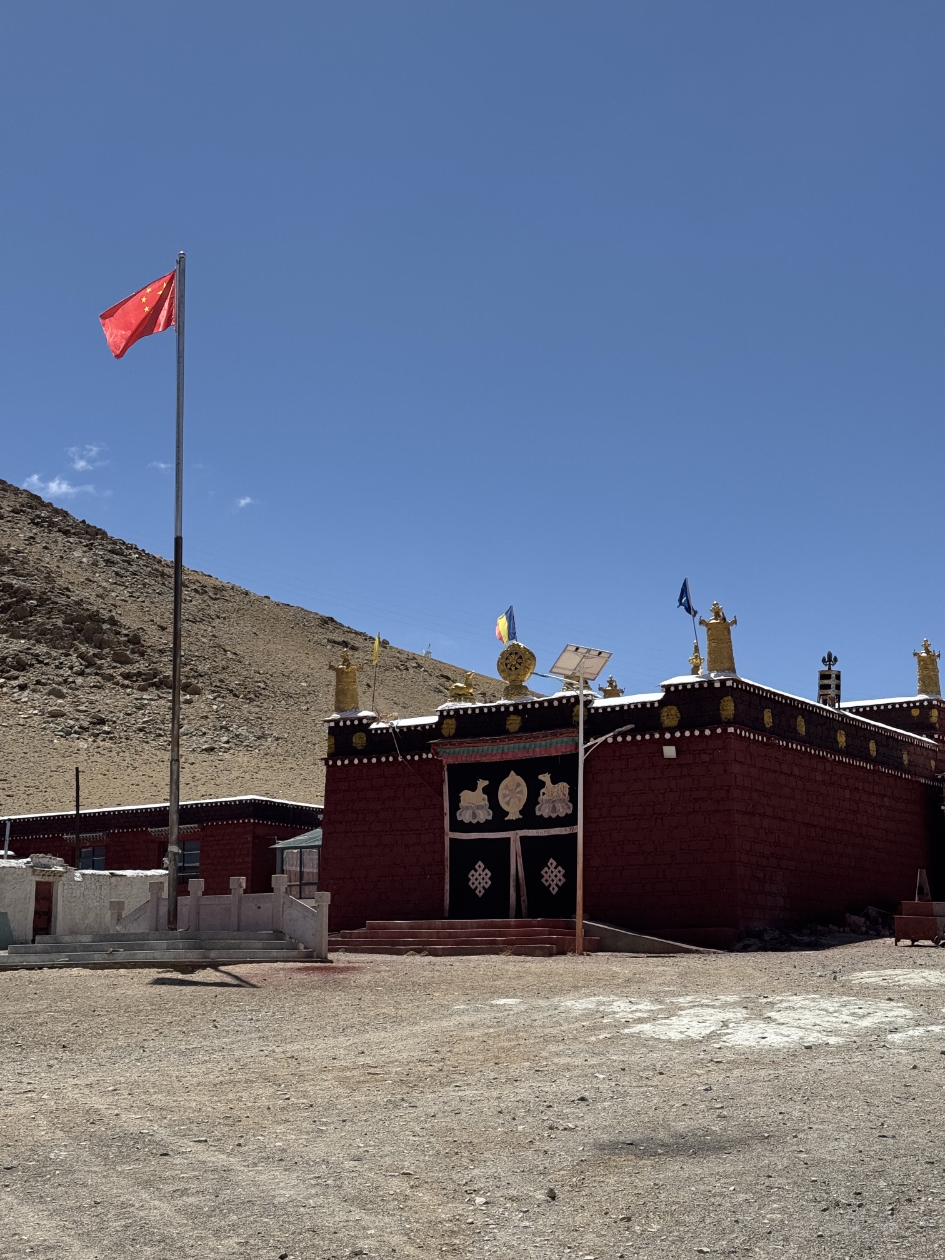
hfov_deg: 30.3
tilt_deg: +11.1
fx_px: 1747
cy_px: 630
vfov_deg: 39.7
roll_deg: +0.2
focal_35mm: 48
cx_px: 472
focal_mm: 6.76
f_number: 1.78
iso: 64
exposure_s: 1/5848
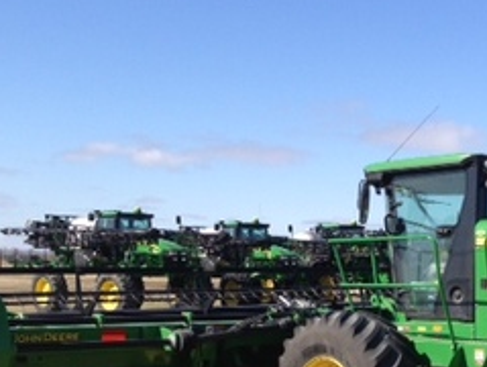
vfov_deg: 19.3
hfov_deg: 25.3
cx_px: 422
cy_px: 328
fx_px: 1057
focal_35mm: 75
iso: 50
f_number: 2.4
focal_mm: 4.13
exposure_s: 1/1130
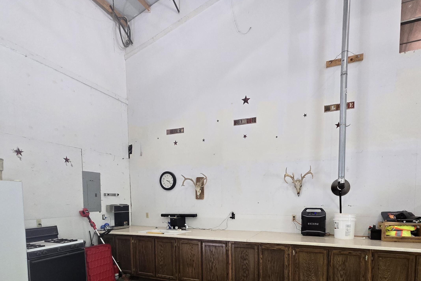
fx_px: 222
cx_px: 217
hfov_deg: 86.9
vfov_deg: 60.3
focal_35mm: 19
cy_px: 217
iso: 320
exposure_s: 1/60
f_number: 2.2
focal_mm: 2.2
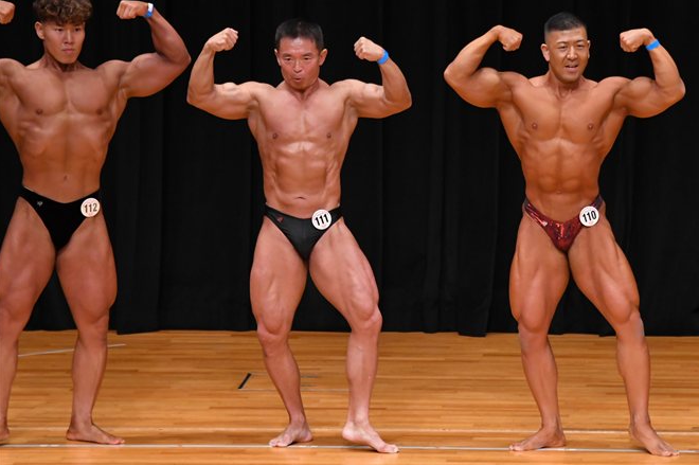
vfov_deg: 4.3
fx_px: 6150
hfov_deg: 6.5
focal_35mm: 317
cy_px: 221
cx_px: 406
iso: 3200
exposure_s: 1/400
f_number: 5.6
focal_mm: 180
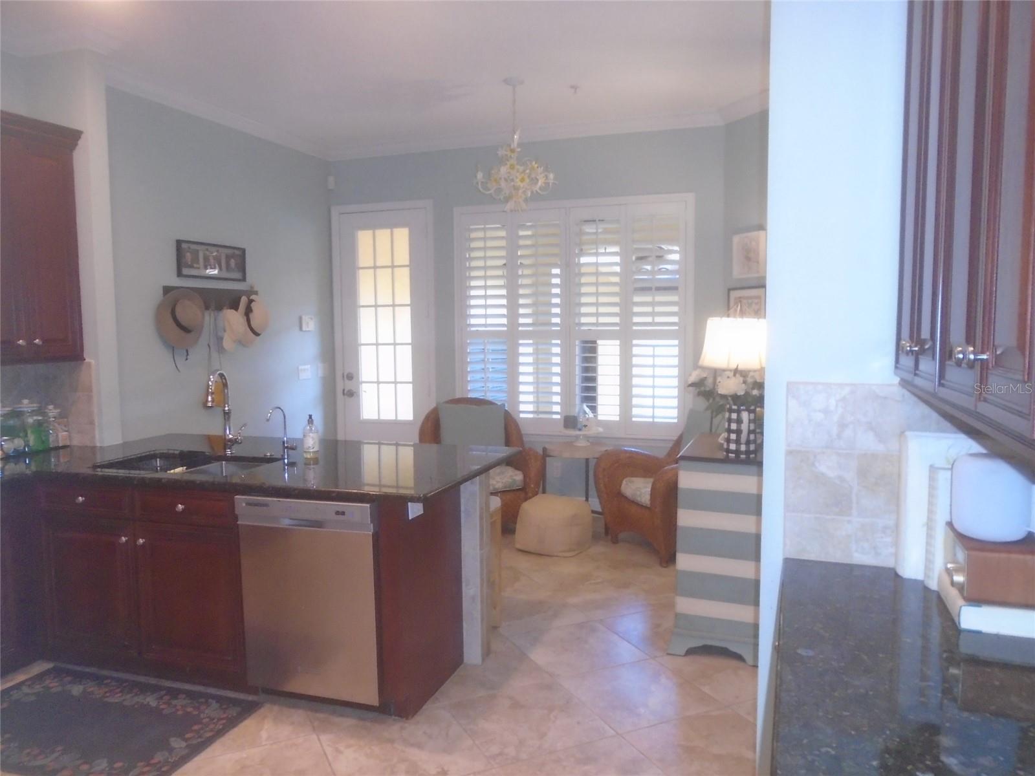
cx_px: 518
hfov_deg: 67.3
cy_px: 388
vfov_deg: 53.1
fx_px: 777
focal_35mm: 26
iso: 400
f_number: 3.2
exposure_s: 1/30
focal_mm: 4.6
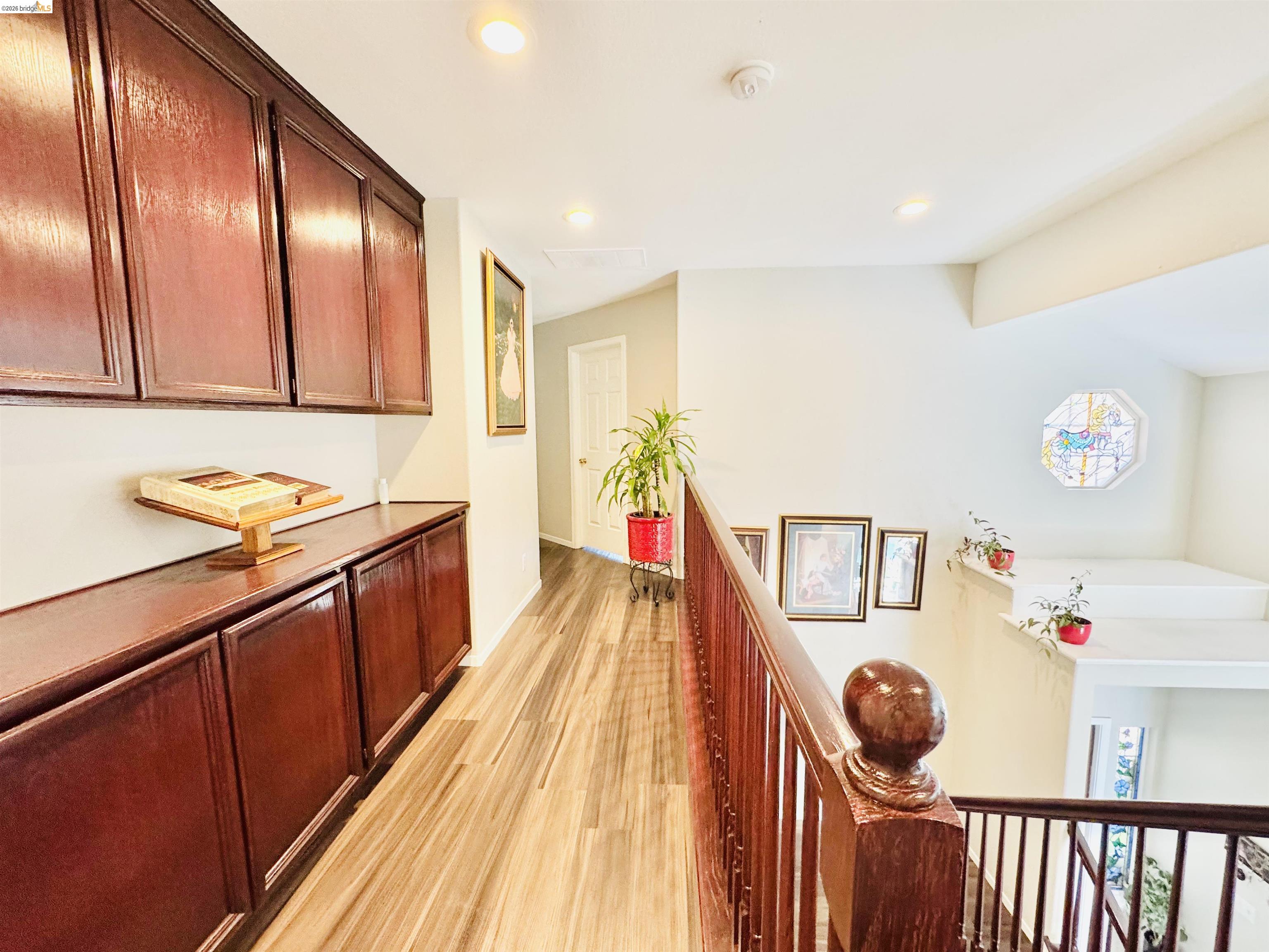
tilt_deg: -6.1
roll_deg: +0.4
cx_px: 634
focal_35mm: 14
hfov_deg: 102.1
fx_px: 513
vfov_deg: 85.7
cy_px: 476
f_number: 2.2
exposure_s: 1/60
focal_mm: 2.22
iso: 250
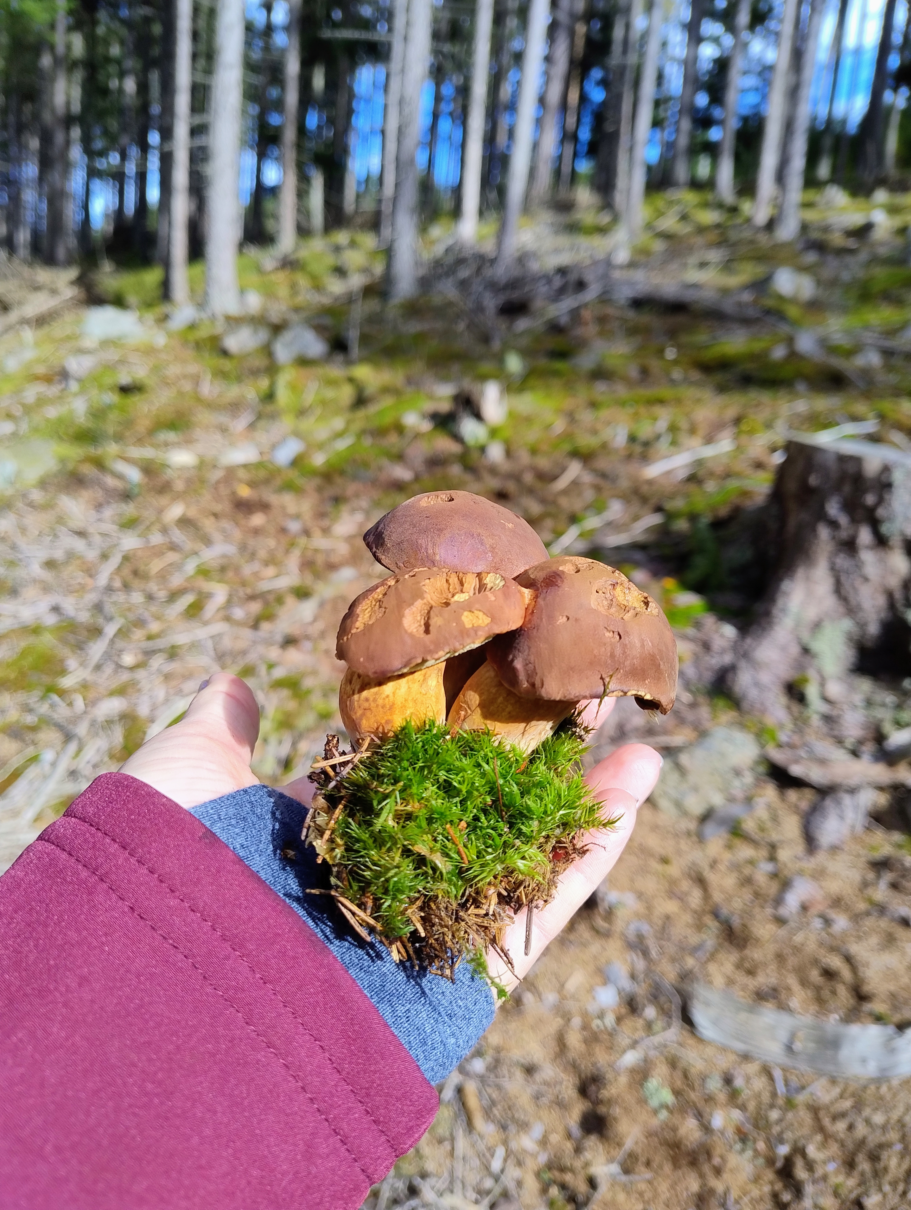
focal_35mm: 24
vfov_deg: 71.5
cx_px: 456
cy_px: 605
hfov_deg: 56.9
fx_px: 840
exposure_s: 1/334
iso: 100
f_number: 1.8
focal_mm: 5.56
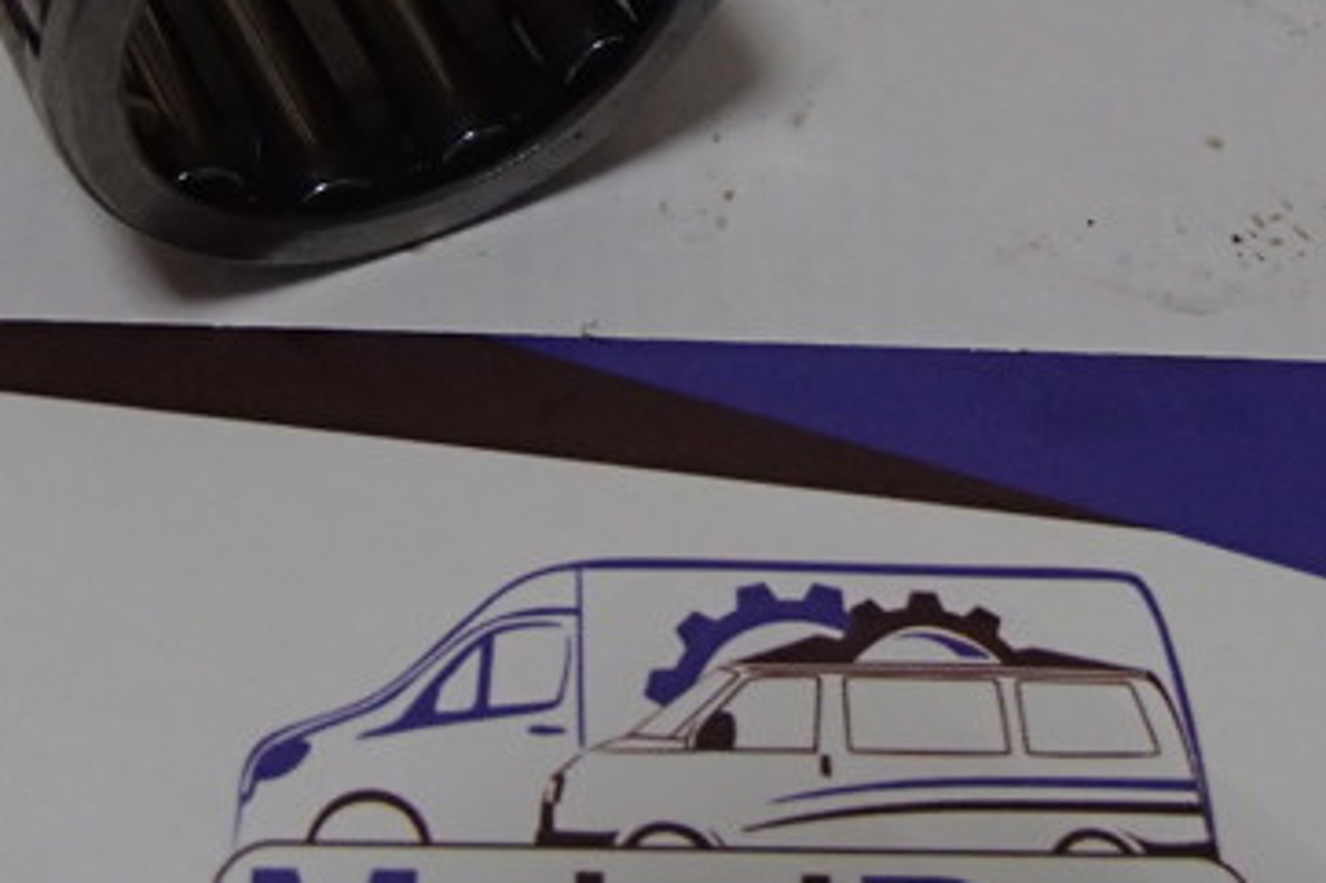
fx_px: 2503
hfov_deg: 29.7
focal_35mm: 68
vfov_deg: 19.8
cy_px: 170
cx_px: 619
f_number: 4.7
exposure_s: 1/100
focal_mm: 6.64
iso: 800
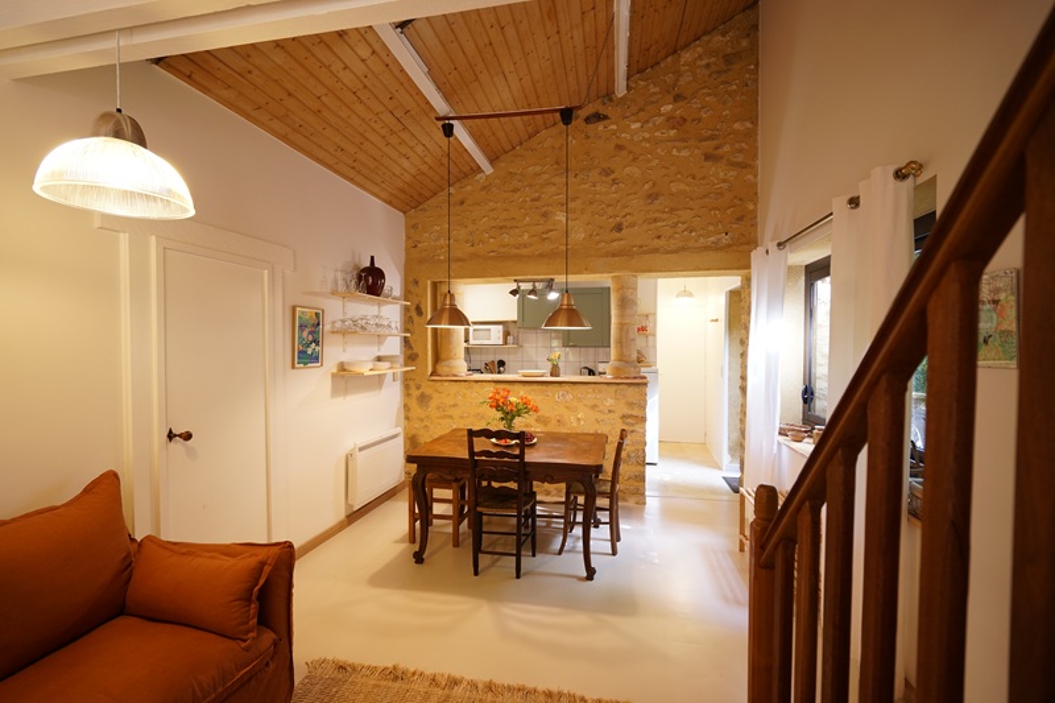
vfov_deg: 73.7
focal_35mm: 16
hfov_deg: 96.7
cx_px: 528
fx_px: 469
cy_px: 352
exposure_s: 1/30
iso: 500
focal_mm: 16
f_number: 4
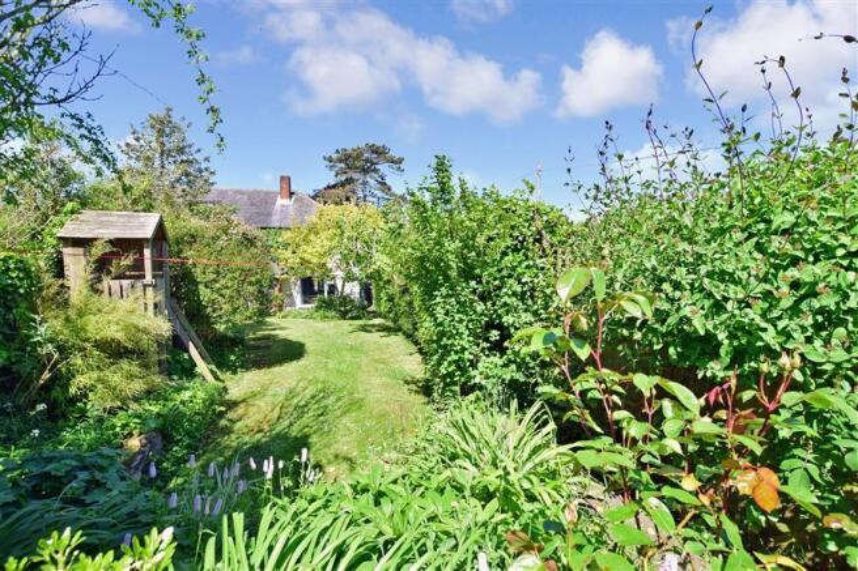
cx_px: 429
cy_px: 286
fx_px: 357
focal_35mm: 15
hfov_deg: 100.4
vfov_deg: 77.3
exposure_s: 1/400
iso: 400
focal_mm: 10
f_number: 10
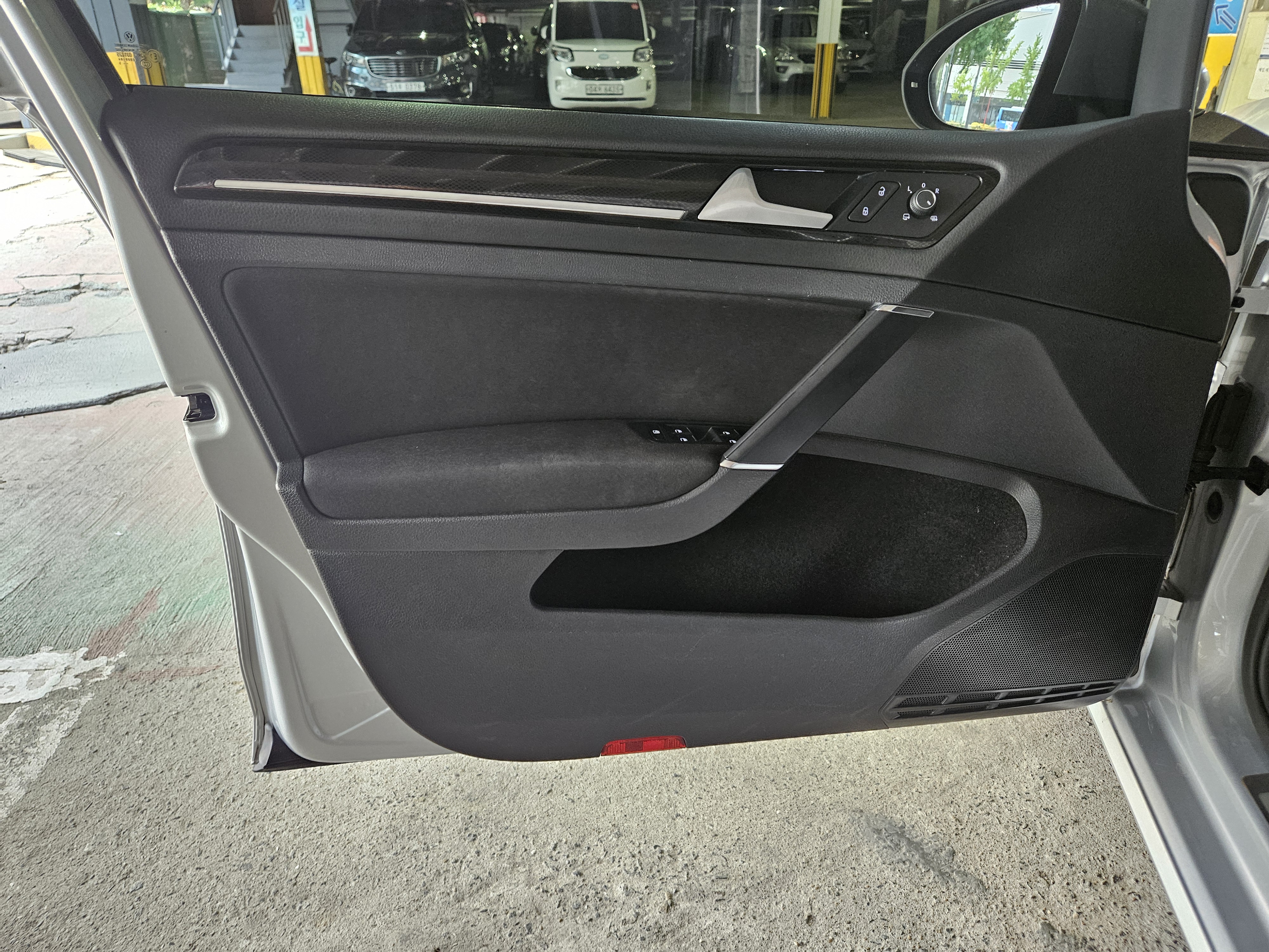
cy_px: 476
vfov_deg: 58.9
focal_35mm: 23
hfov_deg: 73.9
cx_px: 634
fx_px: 843
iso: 250
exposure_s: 1/72.1
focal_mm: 5.4
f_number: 1.8
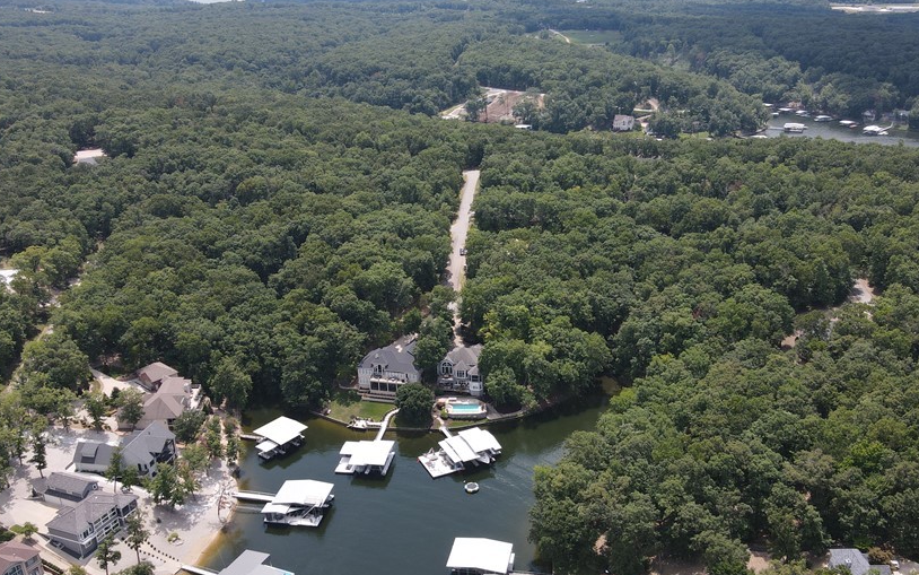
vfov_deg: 39.3
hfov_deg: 59.5
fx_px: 802
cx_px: 507
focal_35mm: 32
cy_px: 339
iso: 100
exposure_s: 1/640
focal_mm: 4.5
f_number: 2.8
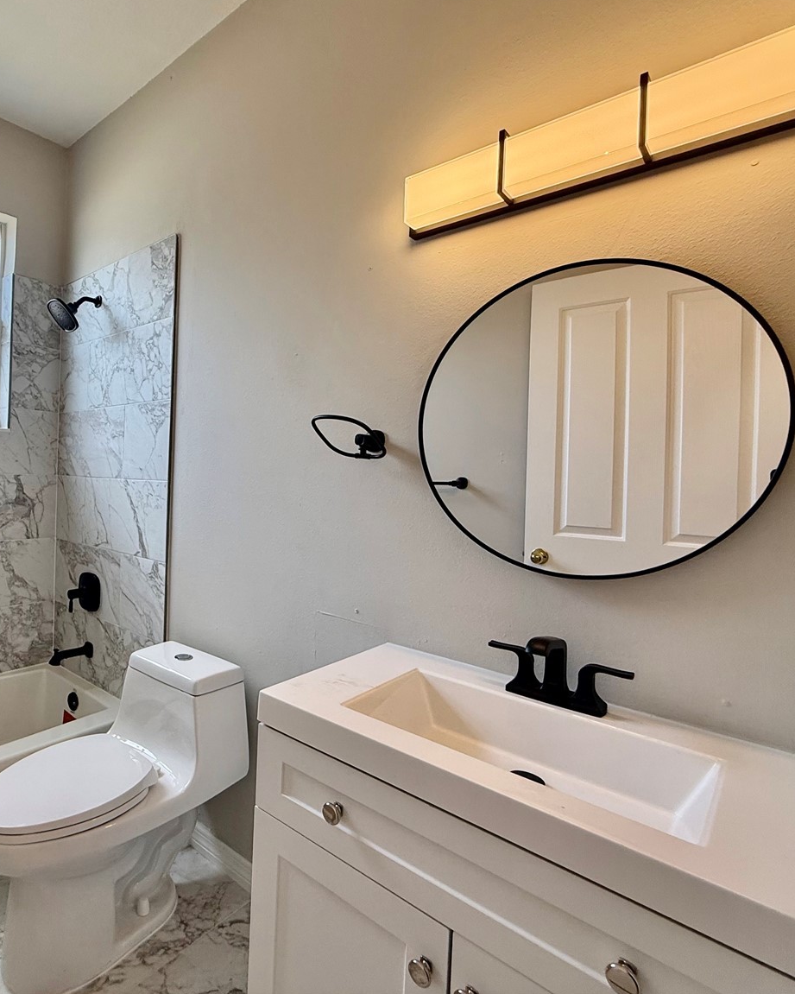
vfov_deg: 83.2
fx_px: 559
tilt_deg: -0.4
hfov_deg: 67.4
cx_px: 222
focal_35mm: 19
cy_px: 478
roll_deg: -1.0
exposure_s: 1/120
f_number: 2.2
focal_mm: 2.22
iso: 100
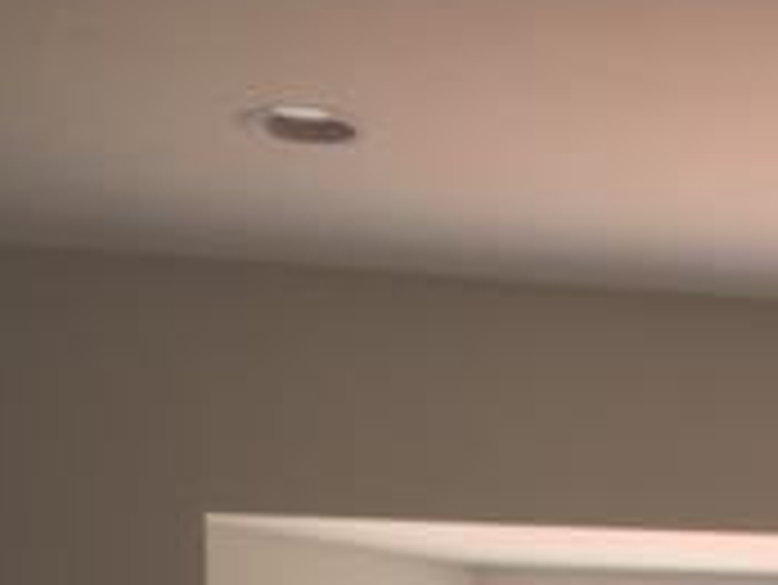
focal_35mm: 107
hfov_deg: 16.6
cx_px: 1183
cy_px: 873
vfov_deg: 13.1
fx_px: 2407
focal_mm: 4.15
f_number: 2.2
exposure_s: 1/60
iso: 25
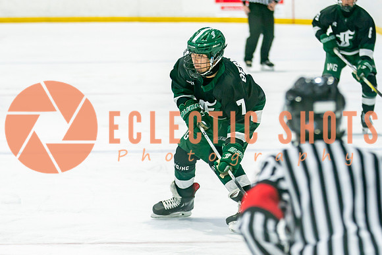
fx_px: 2298
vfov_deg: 6.3
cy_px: 132
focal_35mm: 217
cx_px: 111
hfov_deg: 9.5
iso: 400
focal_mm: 123
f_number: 3.2
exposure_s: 1/640
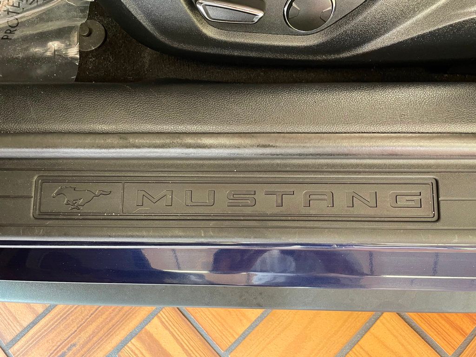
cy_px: 178
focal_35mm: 26
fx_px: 358
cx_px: 238
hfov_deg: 67.3
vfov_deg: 53.1
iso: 250
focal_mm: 4.2
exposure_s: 1/60
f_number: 1.6
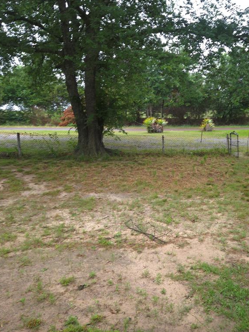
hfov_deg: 44.1
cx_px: 184
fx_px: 297
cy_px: 166
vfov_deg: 58.4
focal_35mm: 31
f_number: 1.8
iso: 100
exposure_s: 1/60
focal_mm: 5.4
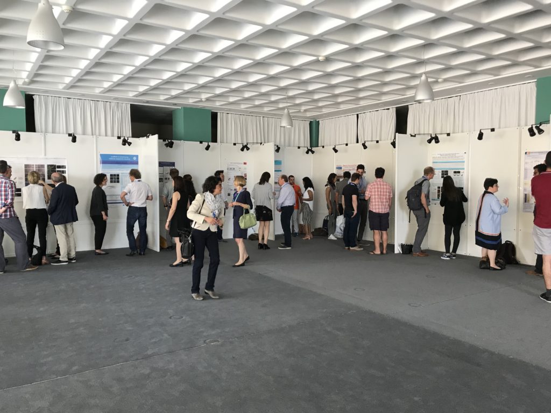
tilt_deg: -3.5
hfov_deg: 63.4
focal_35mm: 28
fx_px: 446
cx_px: 276
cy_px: 206
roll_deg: -0.2
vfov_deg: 49.7
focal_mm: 3.99
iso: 25
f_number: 1.8
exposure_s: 1/33
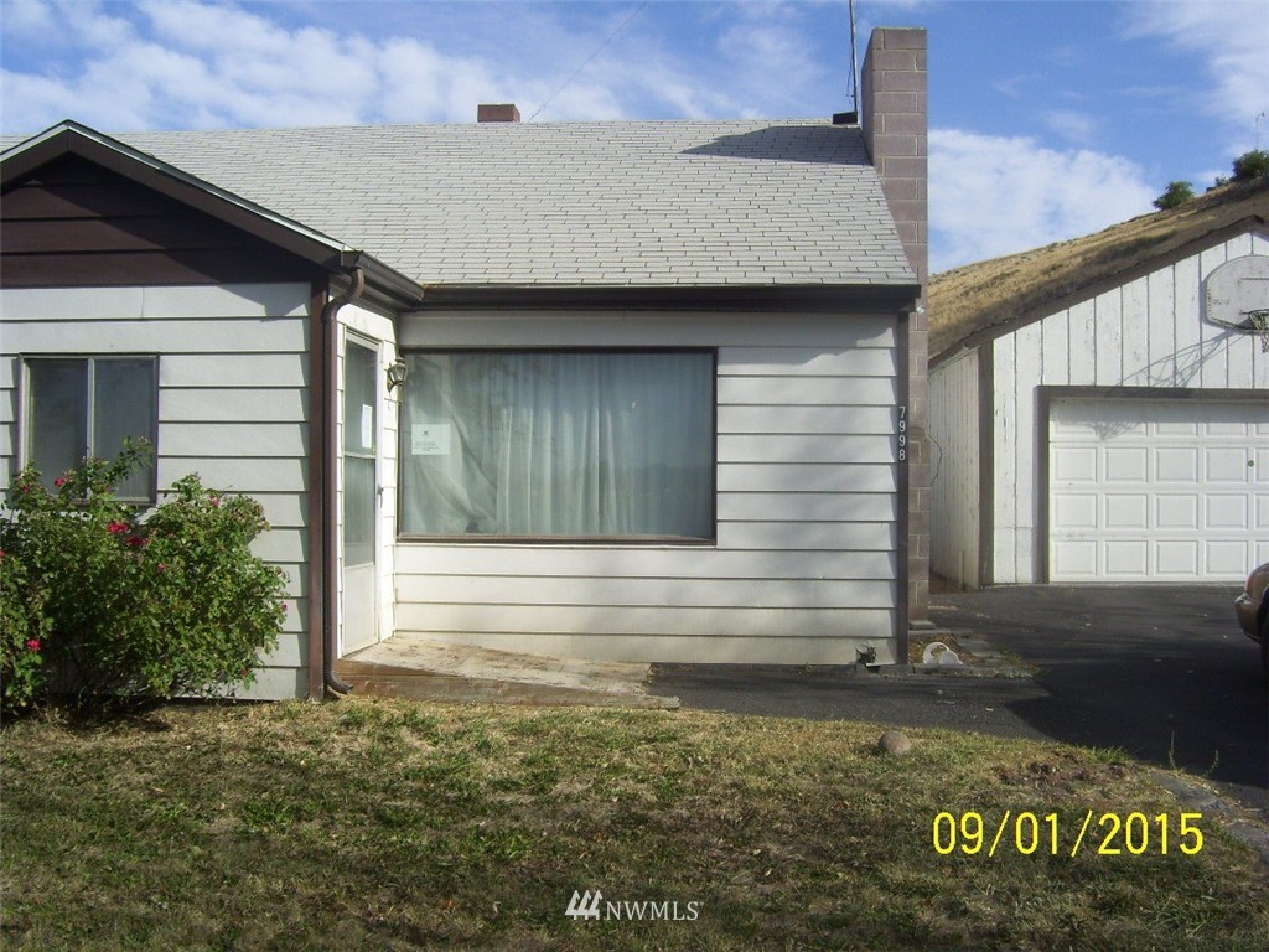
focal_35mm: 36
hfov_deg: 51.4
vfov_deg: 39.7
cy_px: 476
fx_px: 1320
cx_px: 634
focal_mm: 6
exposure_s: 1/640
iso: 80
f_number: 4.8
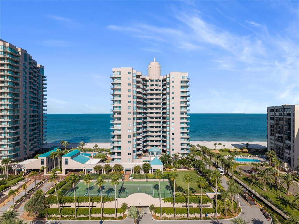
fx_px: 207
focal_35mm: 24
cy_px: 112
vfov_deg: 56.8
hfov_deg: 71.6
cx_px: 150
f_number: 1.8
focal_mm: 8.67
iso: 100
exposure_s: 1/160
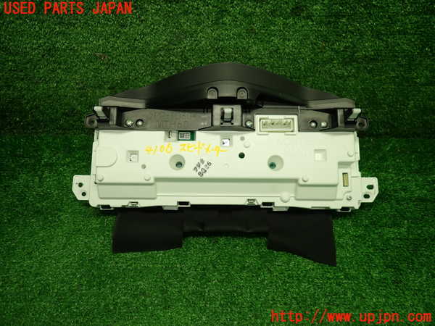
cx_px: 218
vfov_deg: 54.9
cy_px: 163
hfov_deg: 69.4
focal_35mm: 25
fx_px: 314
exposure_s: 1/60
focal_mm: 4.5
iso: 100
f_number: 2
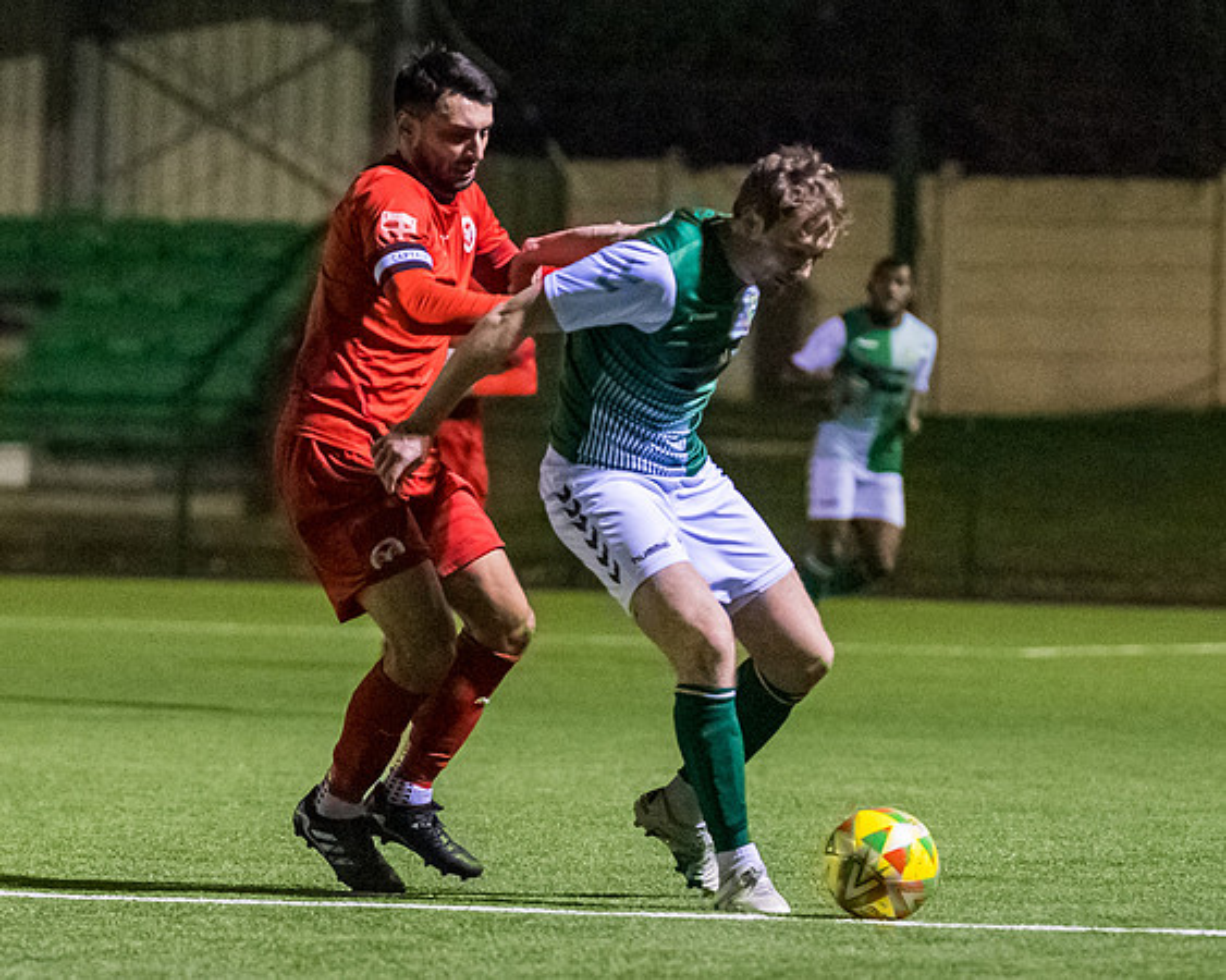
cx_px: 496
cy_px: 560
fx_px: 13092
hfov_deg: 5.4
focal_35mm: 361
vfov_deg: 4.3
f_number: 3.2
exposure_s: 1/1000
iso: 6400
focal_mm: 170
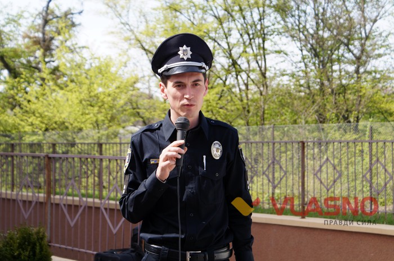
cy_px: 130
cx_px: 197
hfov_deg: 27.0
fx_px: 820
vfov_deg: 18.1
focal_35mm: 75
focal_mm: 50
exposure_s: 1/100
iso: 100
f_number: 8
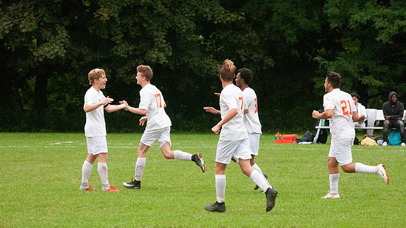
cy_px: 104
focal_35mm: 308
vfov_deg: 3.9
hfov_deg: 7.0
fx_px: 3316
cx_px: 204
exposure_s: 1/640
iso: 3200
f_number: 6
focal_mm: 195
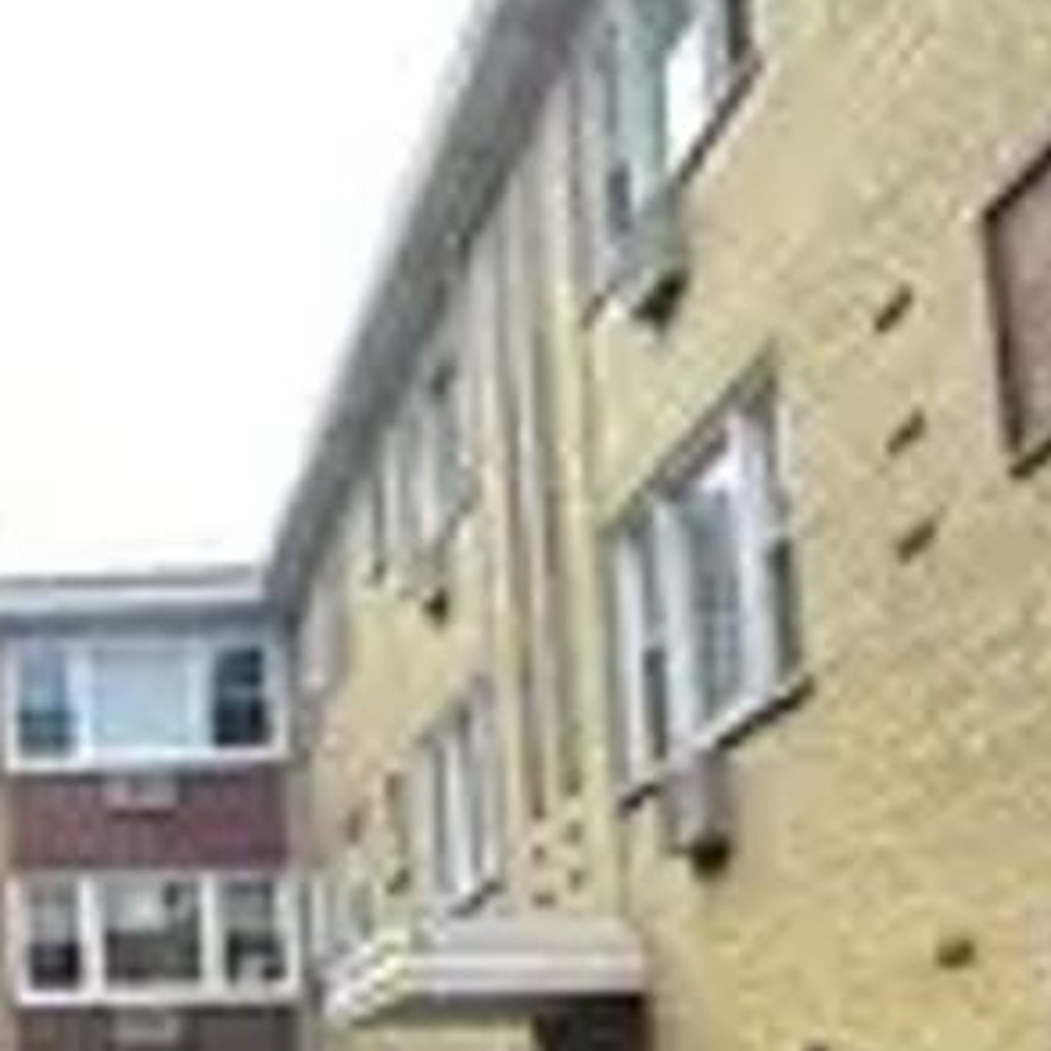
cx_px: -265
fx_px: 2439
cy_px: 825
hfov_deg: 22.1
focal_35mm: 71
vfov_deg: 24.0
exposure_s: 1/2308
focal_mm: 6.3
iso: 12
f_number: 1.7
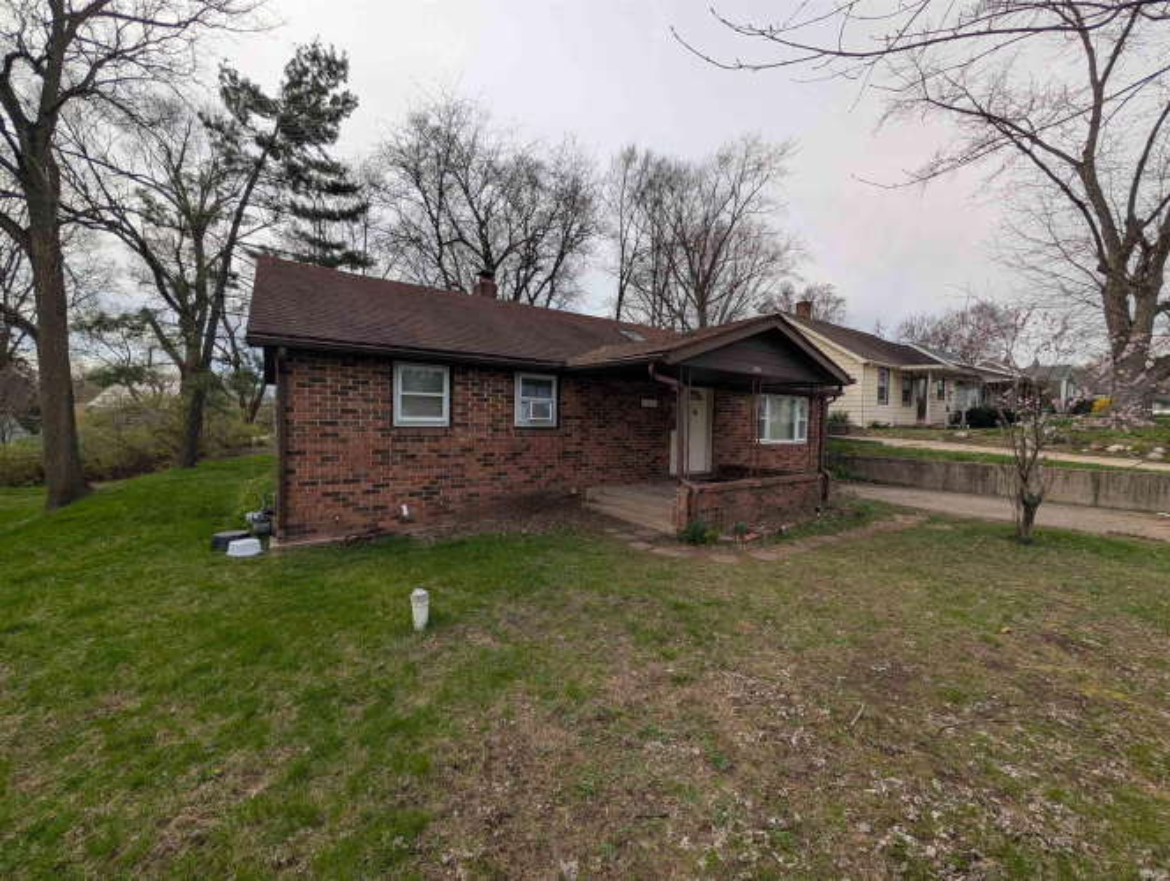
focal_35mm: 12
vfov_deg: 94.6
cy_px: 440
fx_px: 406
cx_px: 585
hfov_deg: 110.5
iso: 48
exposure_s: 1/2660
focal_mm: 2.02
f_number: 1.7
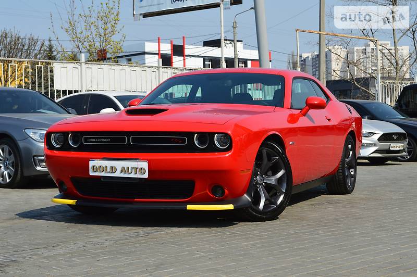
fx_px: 799
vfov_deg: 19.7
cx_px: 208
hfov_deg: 29.3
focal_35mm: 69
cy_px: 138
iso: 400
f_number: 11
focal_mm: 46
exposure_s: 1/500
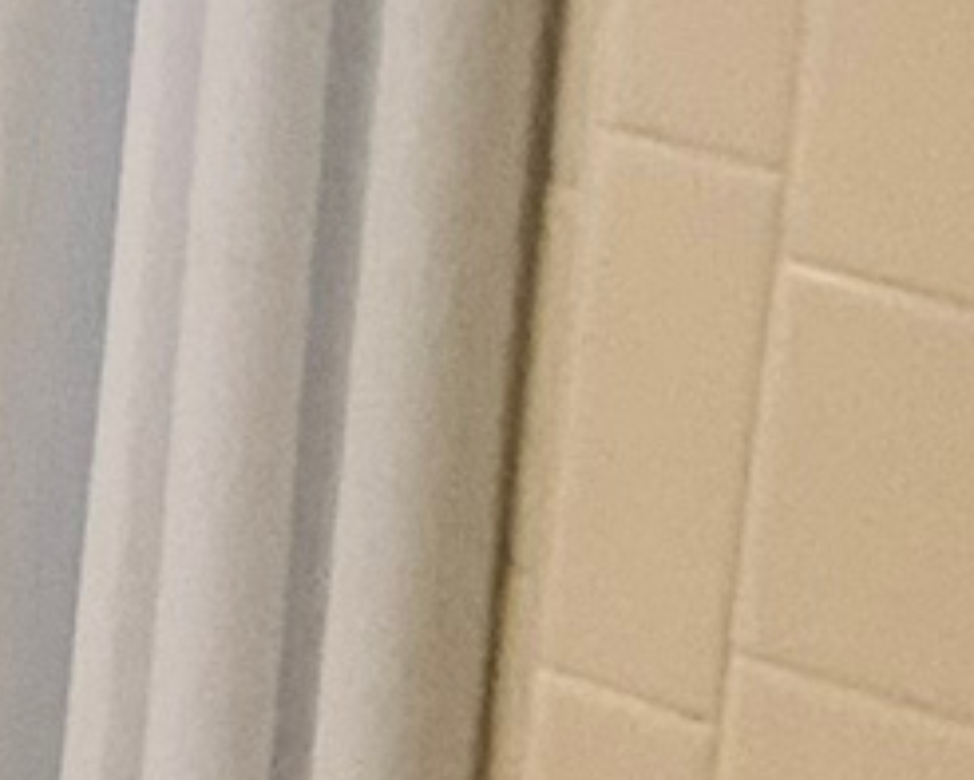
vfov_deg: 6.5
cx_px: -2922
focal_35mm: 236
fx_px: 6806
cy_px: -384
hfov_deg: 6.6
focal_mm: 3
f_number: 1.8
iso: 50
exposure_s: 1/60
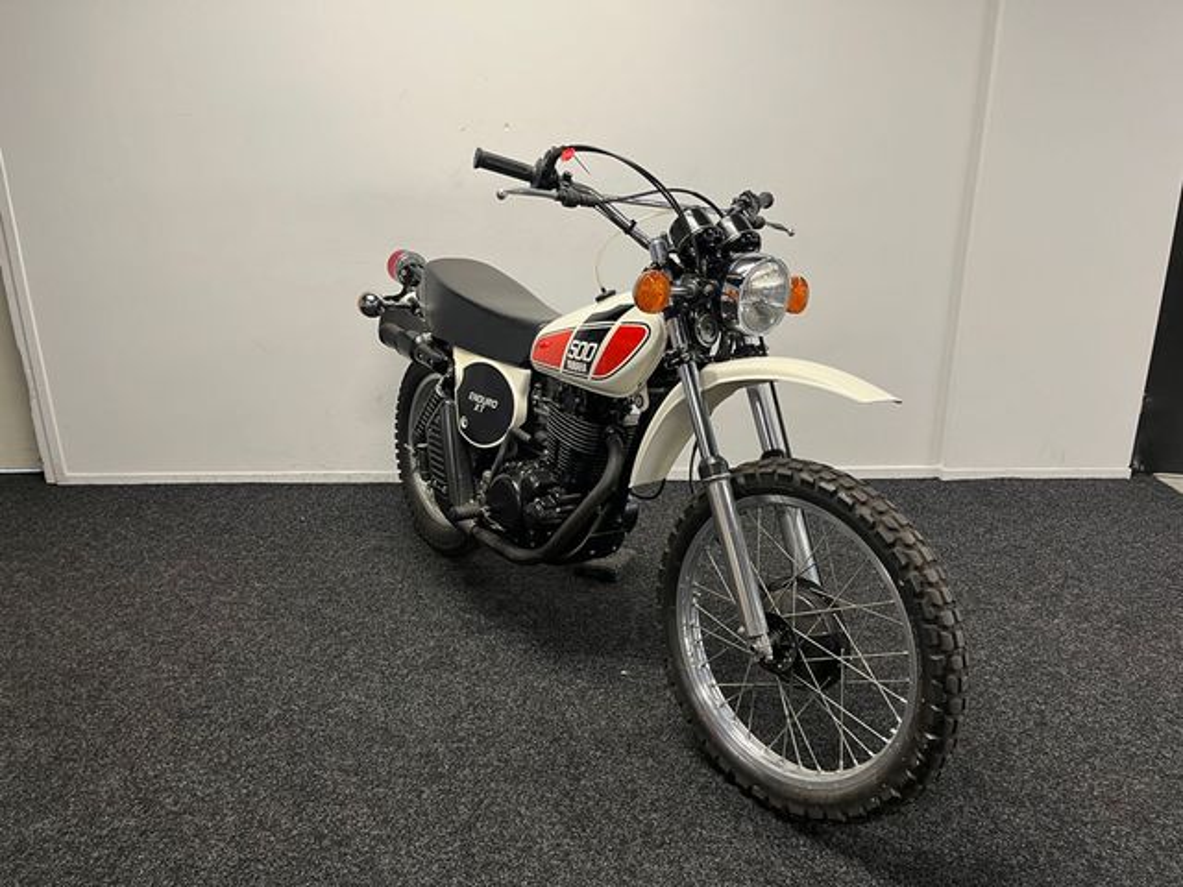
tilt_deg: -19.0
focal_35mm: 26
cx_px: 592
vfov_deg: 53.1
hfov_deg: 67.3
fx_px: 889
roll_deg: +1.2
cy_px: 444
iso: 80
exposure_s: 1/50
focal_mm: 5.1
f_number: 1.6
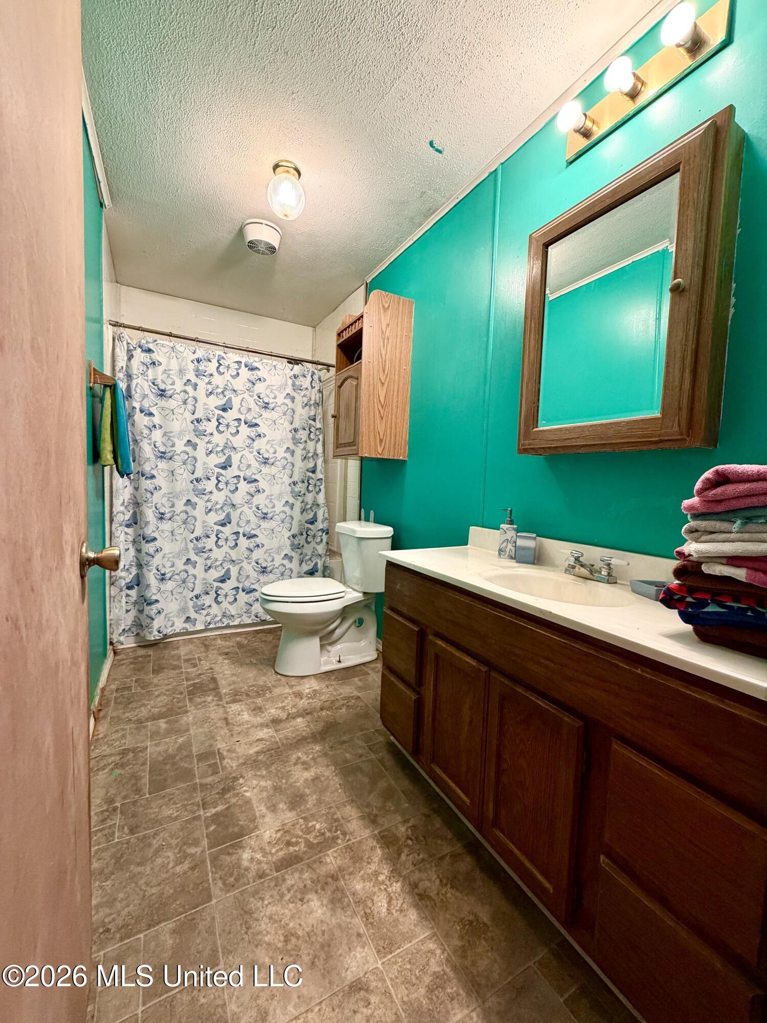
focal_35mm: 14
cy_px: 512
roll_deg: -2.1
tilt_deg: -4.4
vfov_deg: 102.1
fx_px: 414
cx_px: 384
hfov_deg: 85.7
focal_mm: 2.22
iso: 320
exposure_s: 1/60
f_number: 2.2
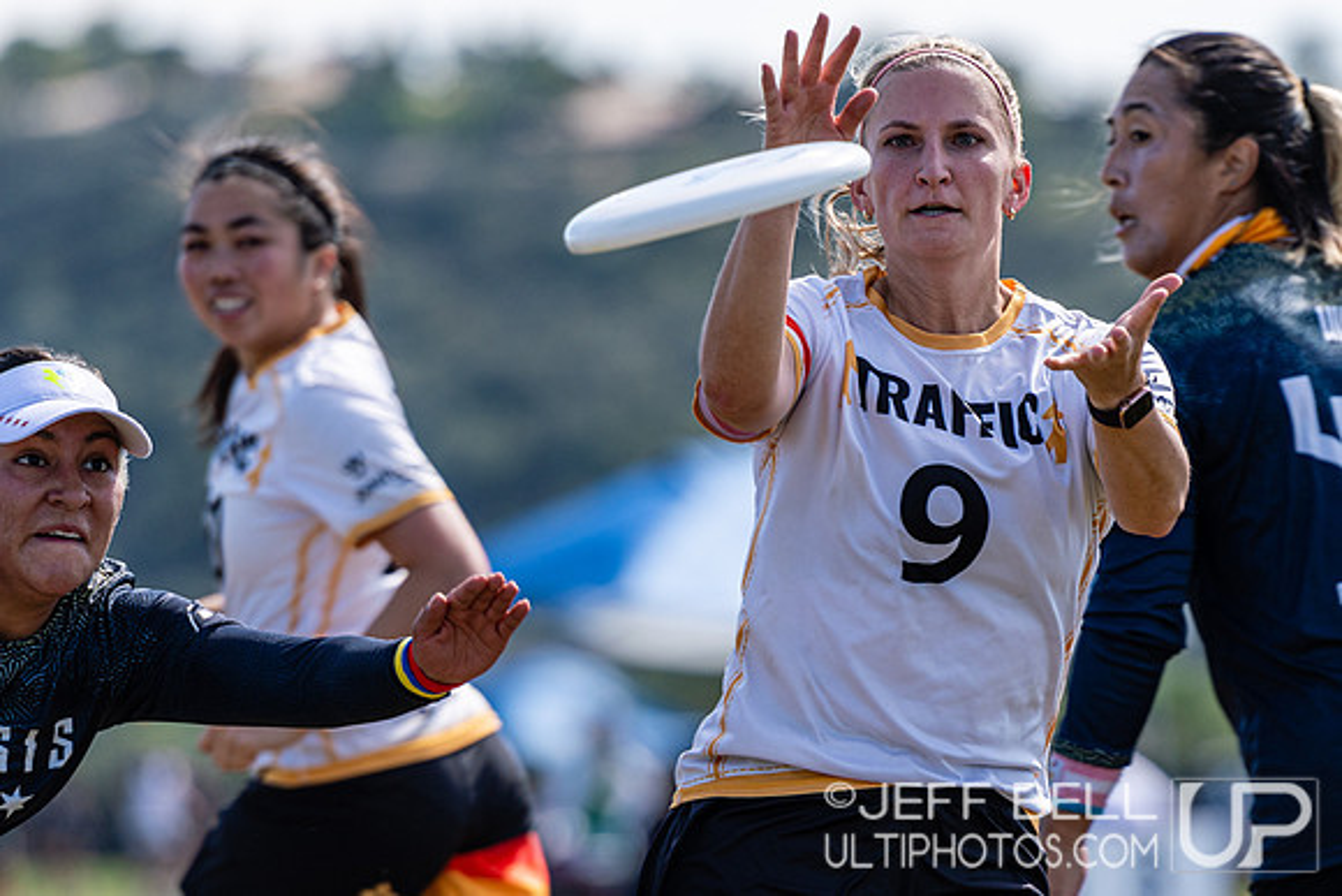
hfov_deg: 4.8
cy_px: 562
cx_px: 962
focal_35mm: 430
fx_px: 16050
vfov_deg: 3.2
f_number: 3.2
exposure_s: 1/1600
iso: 100
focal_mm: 200
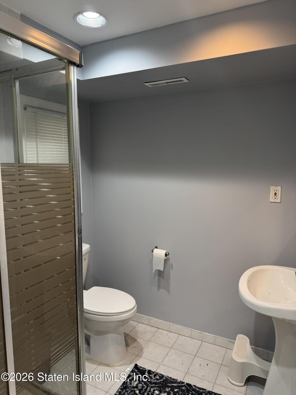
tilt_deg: -8.8
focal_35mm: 24
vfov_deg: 71.6
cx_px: 148
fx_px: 274
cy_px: 198
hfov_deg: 56.8
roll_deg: +0.6
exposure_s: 1/60
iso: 125
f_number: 1.78
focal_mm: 6.76
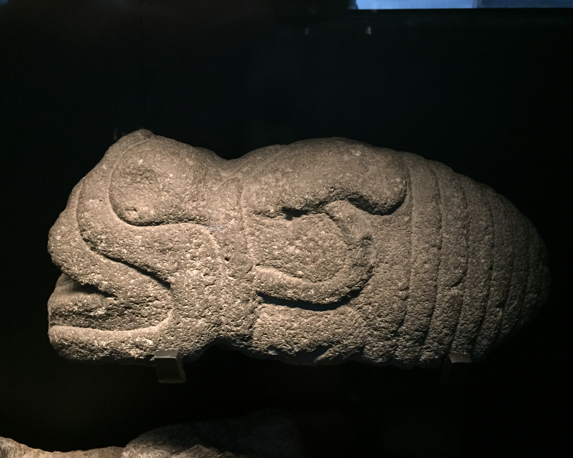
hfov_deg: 57.2
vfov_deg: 47.1
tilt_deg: -12.7
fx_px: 526
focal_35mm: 31
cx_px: 275
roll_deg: -1.5
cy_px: 225
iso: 500
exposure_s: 1/15
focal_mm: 4.15
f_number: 2.2
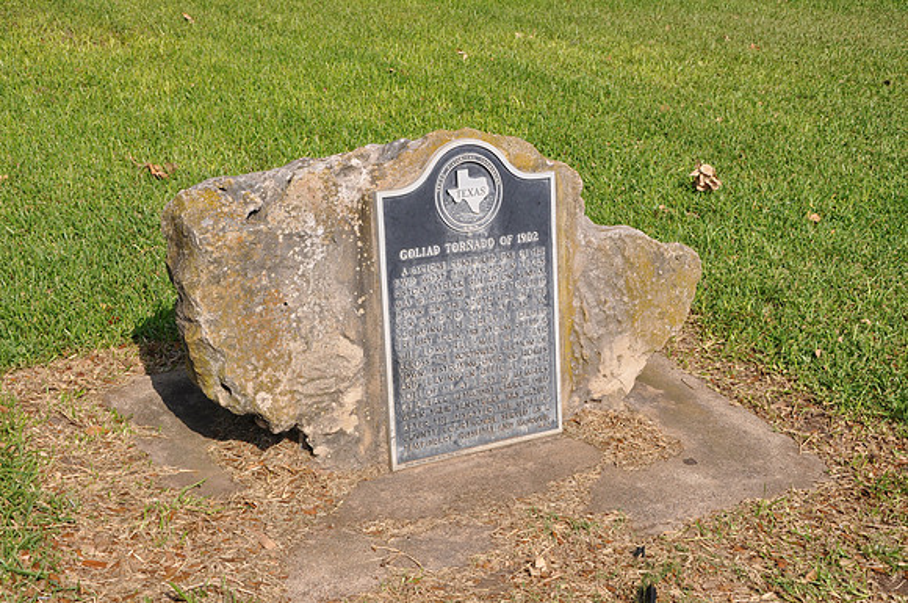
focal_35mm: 52
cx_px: 454
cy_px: 302
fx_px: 1322
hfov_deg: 37.9
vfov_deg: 25.7
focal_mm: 35
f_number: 9
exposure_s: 1/320
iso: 200
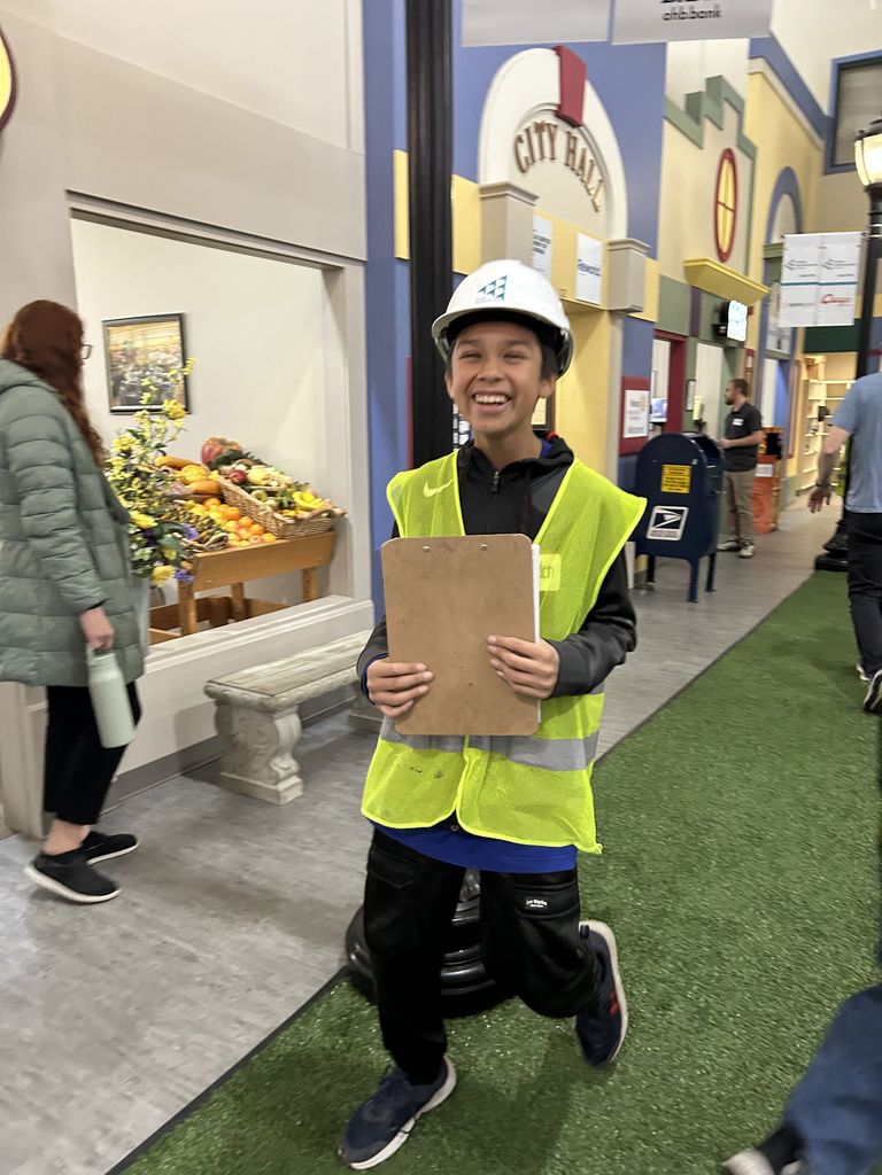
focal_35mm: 26
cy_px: 588
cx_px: 441
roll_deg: -2.0
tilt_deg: -12.9
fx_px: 883
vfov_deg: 67.3
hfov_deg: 53.1
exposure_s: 1/60
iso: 320
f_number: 1.5
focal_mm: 5.7
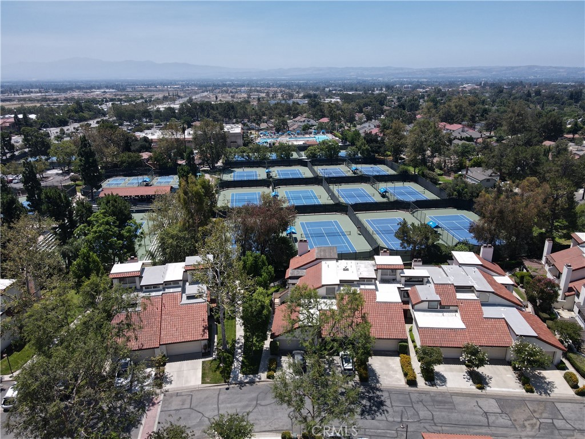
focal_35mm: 24
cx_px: 292
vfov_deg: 56.8
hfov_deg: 71.6
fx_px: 406
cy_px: 220
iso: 100
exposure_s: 1/640
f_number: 2.8
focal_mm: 4.5
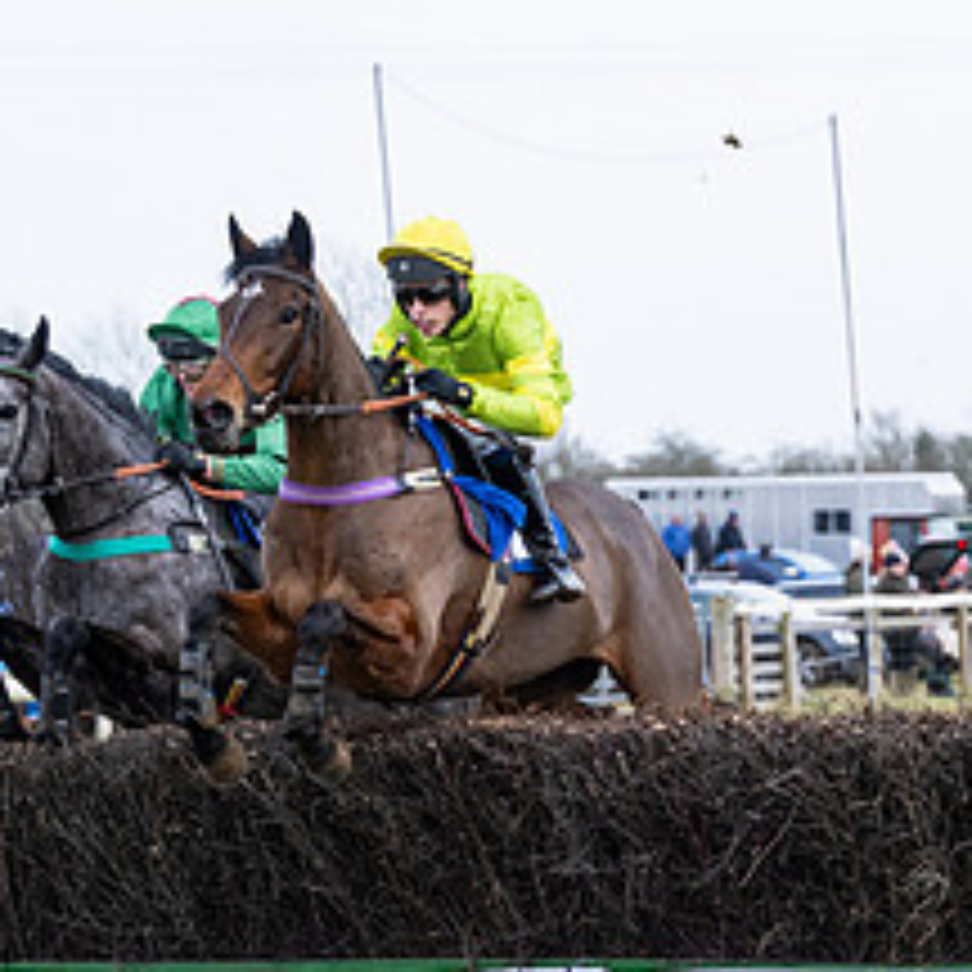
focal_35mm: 205
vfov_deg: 8.5
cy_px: 877
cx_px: 1495
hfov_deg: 8.3
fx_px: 6513
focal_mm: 70
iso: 800
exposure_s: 1/1000
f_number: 4
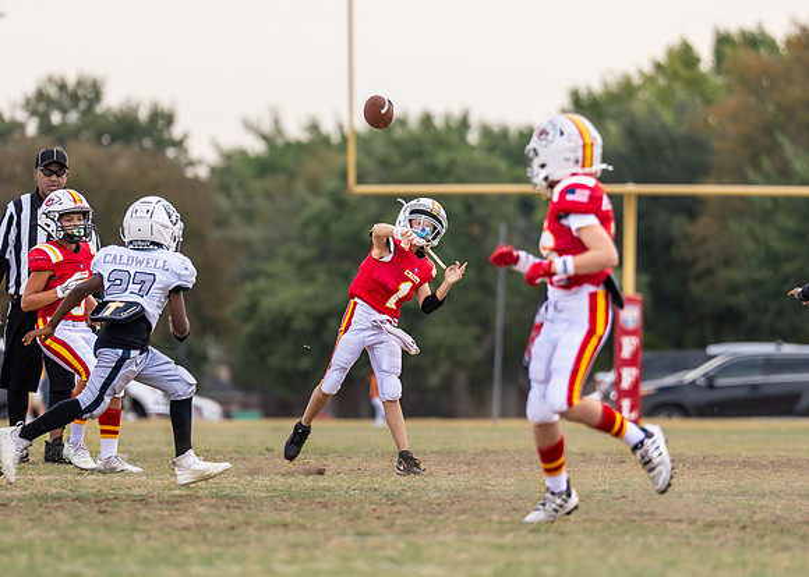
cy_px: 290
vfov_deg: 3.8
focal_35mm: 382
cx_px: 357
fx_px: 8775
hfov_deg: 5.3
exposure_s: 1/1250
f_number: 2.8
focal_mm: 200
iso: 160
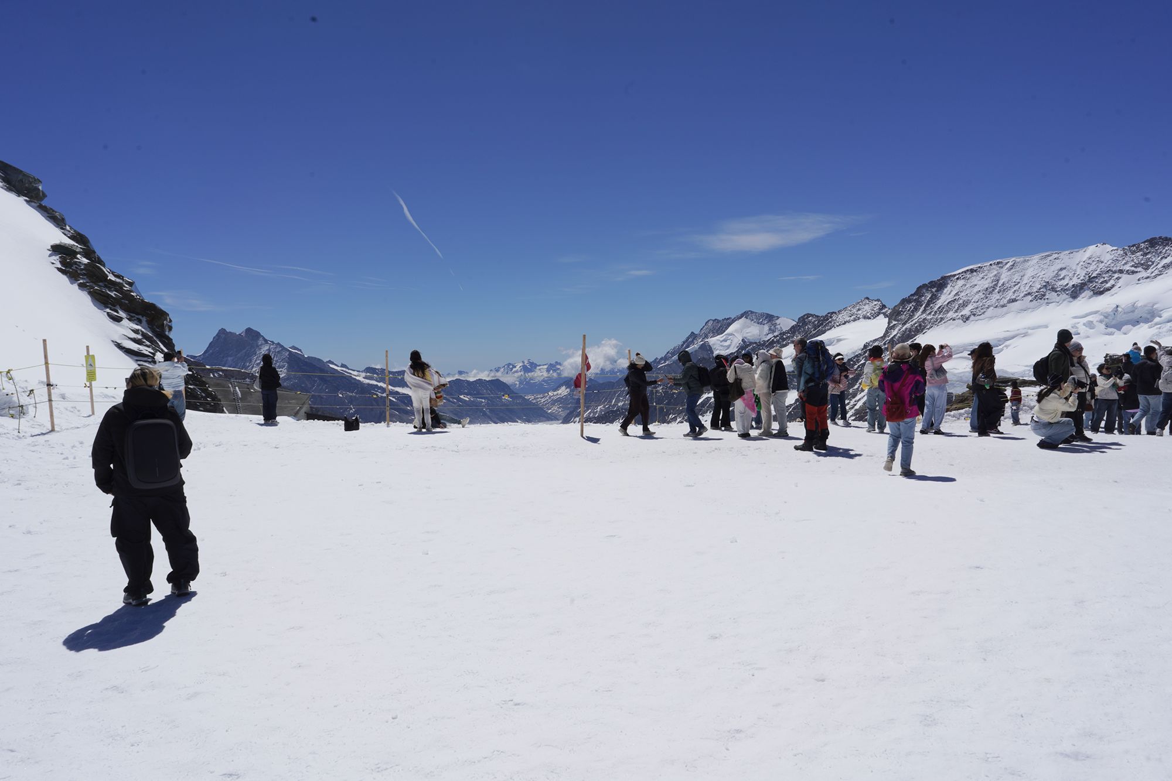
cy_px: 390
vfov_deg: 53.1
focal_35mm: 24
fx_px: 781
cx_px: 586
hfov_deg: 73.7
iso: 100
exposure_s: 1/250
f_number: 20
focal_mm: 24
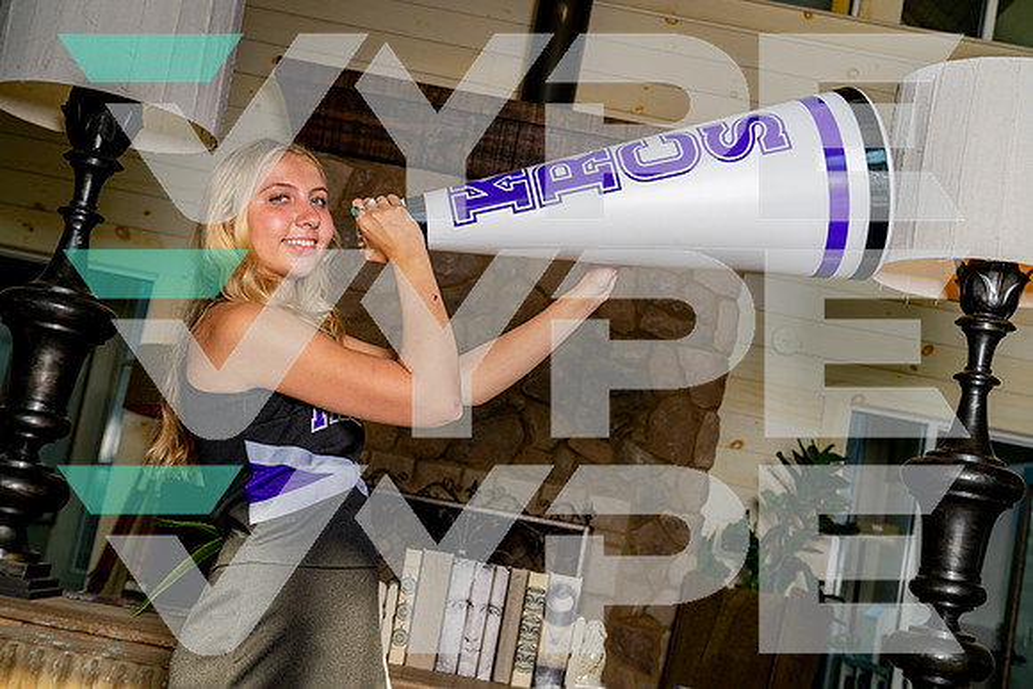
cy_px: 344
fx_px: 1378
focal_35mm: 48
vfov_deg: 28.1
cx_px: 516
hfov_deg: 41.1
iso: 200
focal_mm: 48
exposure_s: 1/250
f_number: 5.6
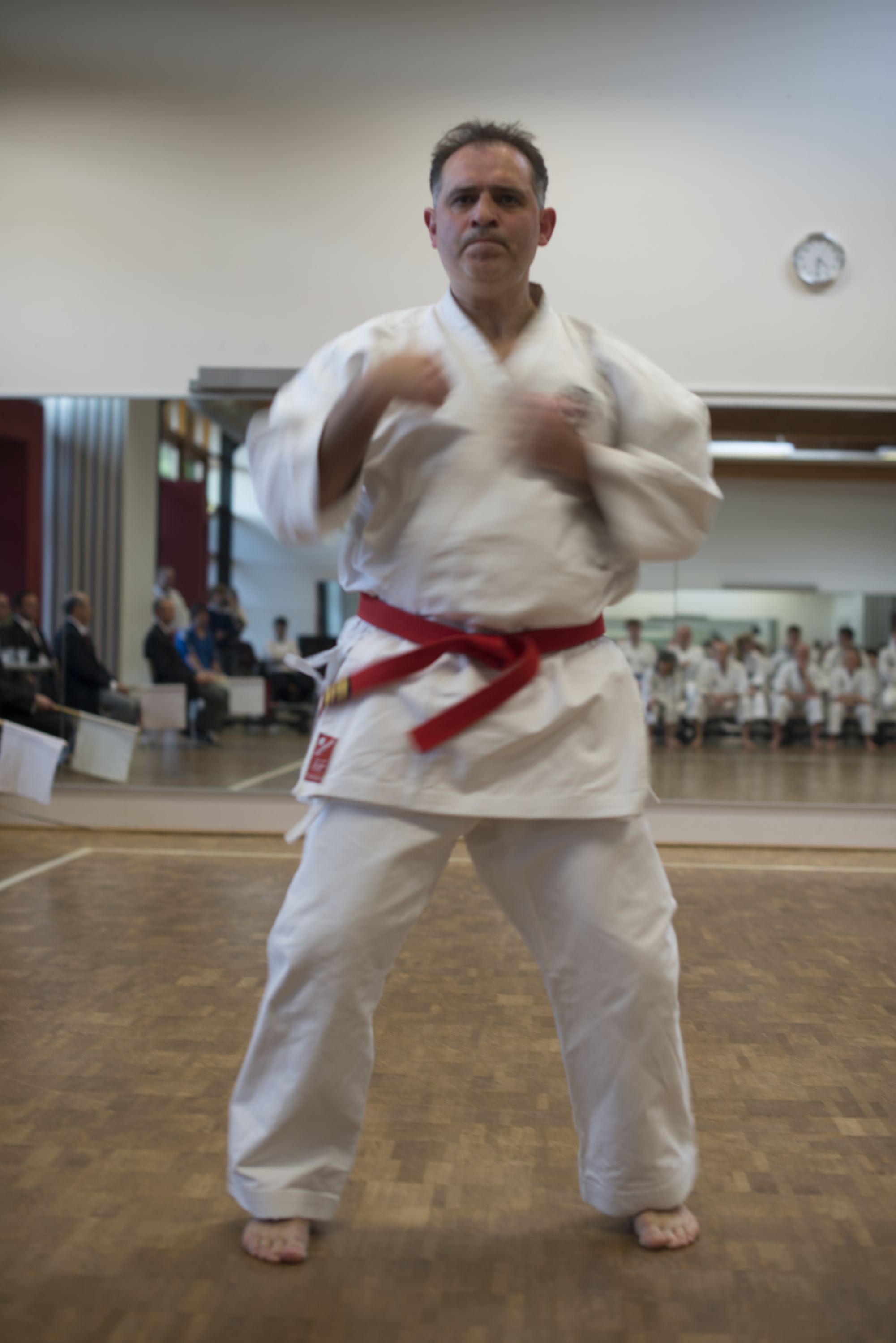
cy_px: 672
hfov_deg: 27.0
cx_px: 448
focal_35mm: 50
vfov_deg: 39.6
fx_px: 1865
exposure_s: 1/50
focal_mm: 50
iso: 100
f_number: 2.5
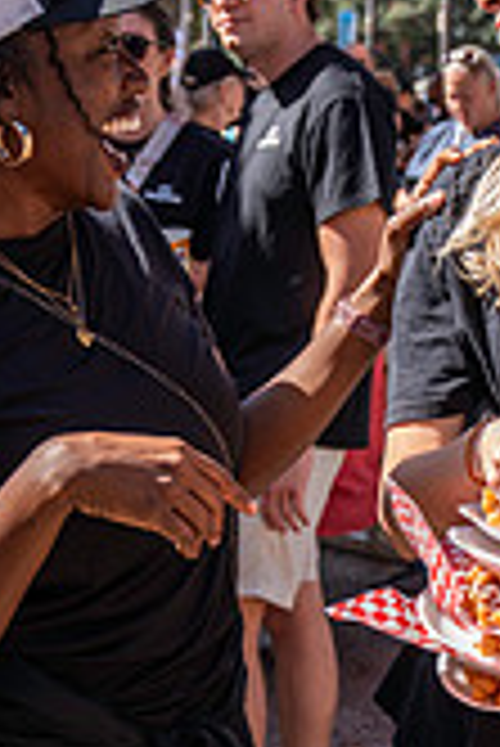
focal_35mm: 92
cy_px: 558
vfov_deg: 21.9
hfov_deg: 14.9
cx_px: 342
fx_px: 1913
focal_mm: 34
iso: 100
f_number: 4.5
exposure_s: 1/320
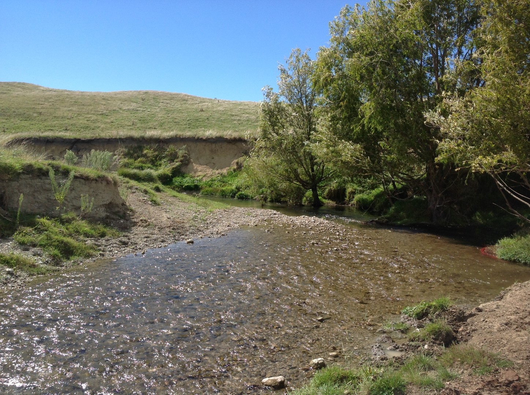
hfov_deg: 52.7
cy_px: 198
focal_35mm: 35
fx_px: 535
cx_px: 265
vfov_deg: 40.6
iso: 50
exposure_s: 1/1439
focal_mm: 4.28
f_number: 2.4
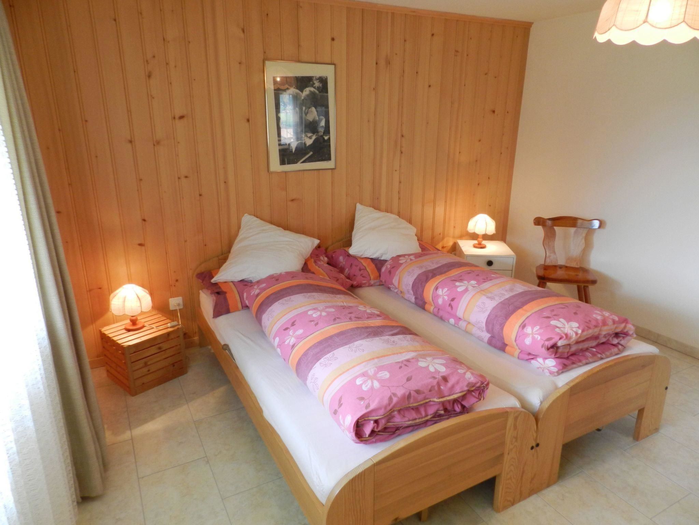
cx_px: 350
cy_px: 262
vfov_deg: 58.9
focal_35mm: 23
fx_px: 464
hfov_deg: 73.9
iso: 200
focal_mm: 4
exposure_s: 1/30
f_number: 3.4
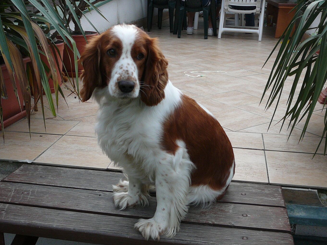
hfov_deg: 45.7
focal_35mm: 41
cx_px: 185
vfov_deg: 35.1
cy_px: 128
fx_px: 387
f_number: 2.8
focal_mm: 5.2
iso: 80
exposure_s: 1/200
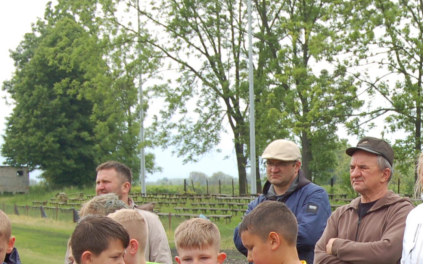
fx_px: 1591
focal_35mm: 138
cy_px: 273
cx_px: 471
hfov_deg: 14.8
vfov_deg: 9.4
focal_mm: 40
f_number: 10
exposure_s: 1/250
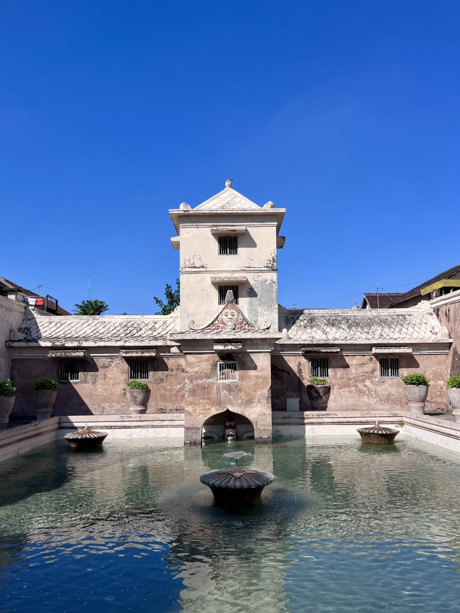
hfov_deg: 53.1
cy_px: 306
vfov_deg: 67.3
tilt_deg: +7.1
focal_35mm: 26
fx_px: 461
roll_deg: +0.5
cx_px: 230
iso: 50
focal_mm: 5.1
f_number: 1.6
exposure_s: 1/4149
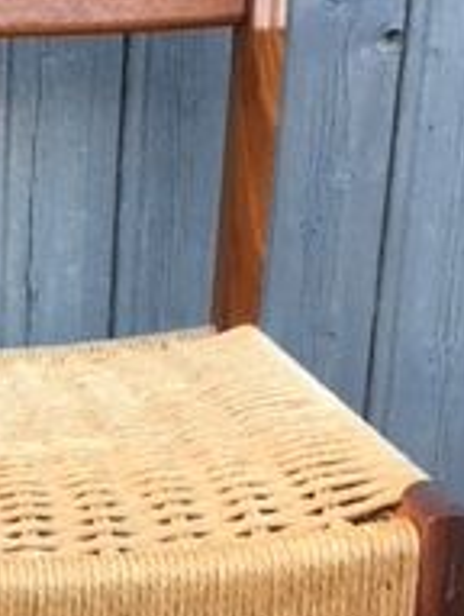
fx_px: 1728
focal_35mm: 97
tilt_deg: -20.0
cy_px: 513
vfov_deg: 19.9
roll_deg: +0.6
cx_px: -139
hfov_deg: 14.6
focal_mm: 4.15
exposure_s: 1/33
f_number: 2.2
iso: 40
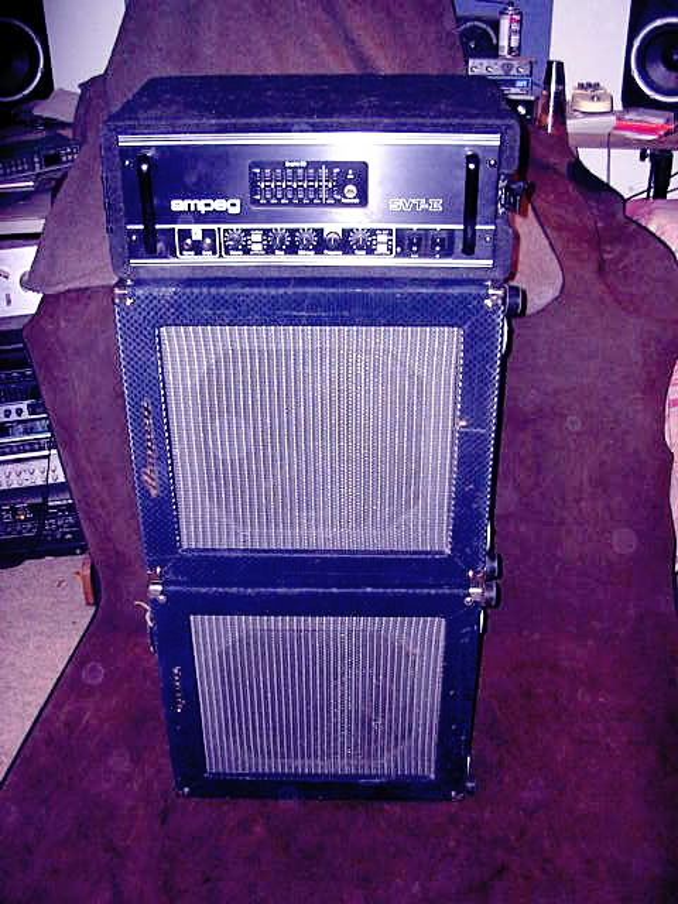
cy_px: 452
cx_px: 339
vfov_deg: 49.0
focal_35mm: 38
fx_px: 992
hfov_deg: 37.7
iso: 214
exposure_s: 1/60.1
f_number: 2.8
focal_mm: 5.8
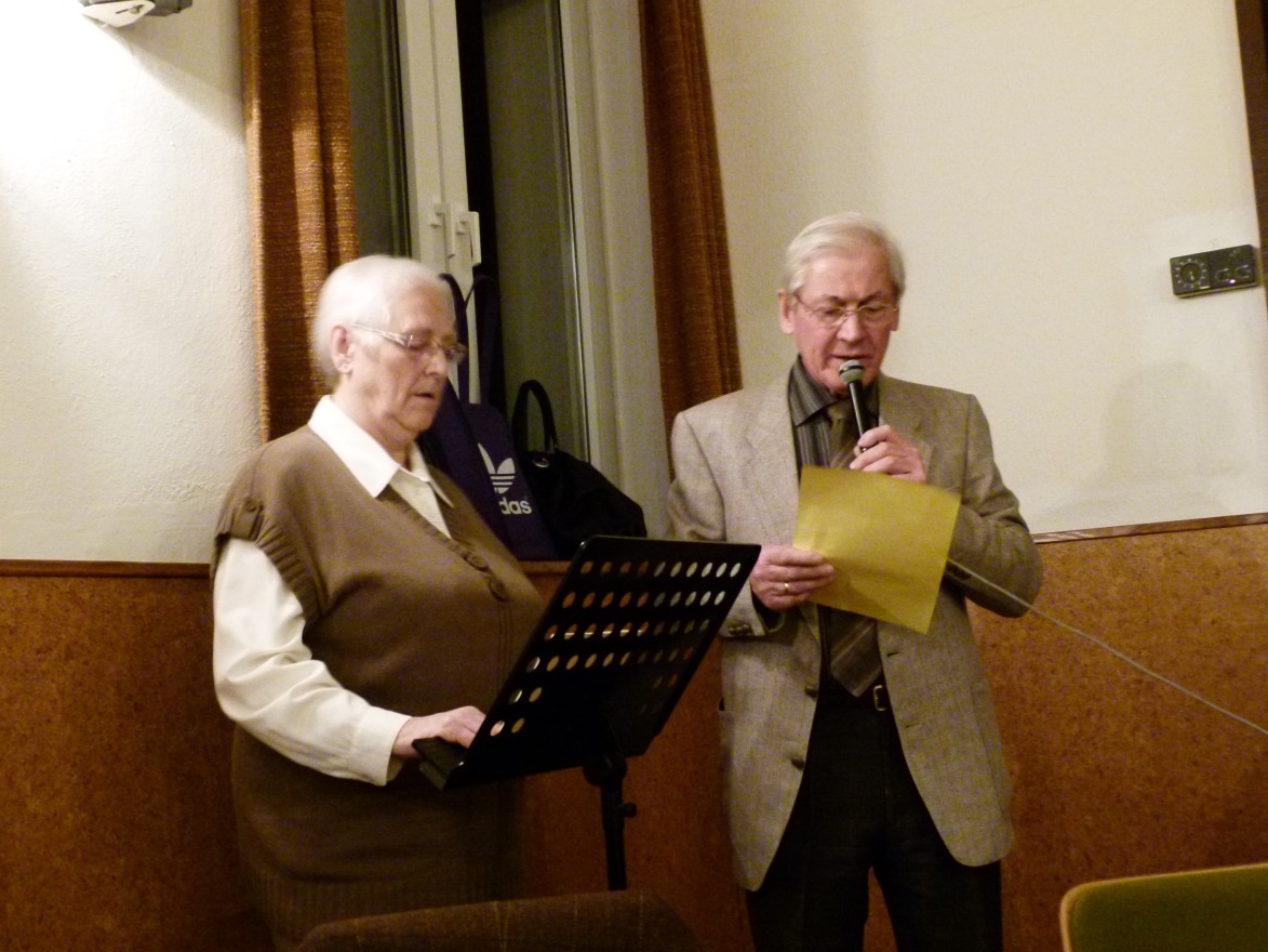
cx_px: 624
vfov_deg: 32.9
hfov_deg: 42.9
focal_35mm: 44
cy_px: 480
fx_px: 1612
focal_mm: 7.7
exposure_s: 1/6
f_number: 3.2
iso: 400
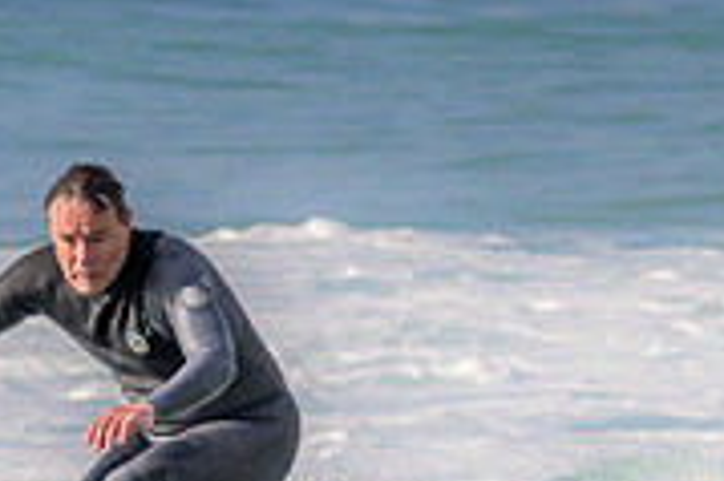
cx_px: 220
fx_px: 26321
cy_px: 595
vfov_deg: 1.0
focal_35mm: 1310
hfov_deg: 1.6
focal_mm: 340
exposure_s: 1/1600
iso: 640
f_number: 9.5
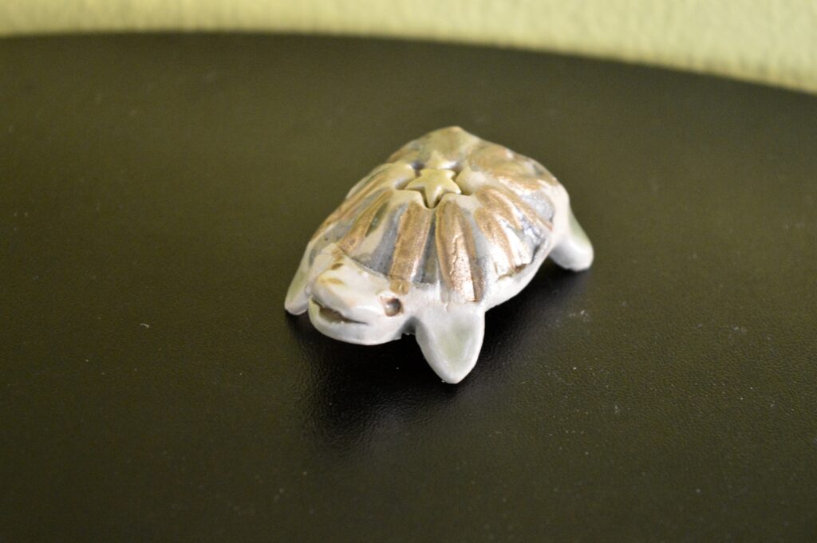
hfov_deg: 24.6
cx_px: 408
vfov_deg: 16.5
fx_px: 1871
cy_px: 272
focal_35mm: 82
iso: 3200
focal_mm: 55
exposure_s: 1/50
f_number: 5.6
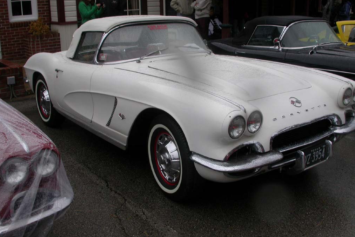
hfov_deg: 48.5
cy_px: 113
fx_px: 394
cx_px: 177
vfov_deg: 33.4
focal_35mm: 40
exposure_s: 1/243
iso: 100
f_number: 5.3
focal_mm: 7.85
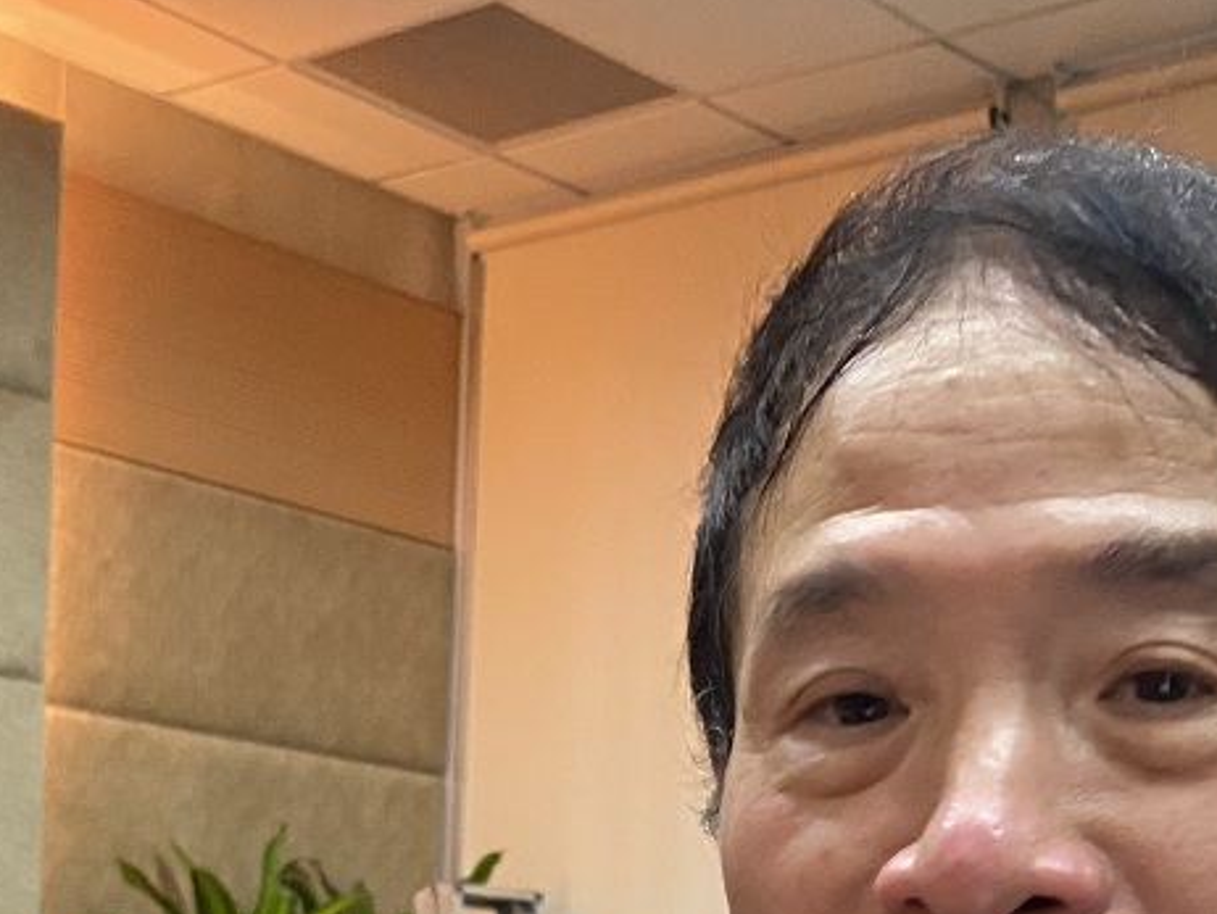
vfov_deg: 18.7
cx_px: 698
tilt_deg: -2.6
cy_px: 1246
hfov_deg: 27.0
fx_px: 2533
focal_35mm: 72
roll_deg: -1.9
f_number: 1.8
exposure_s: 1/60
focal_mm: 4.25
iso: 500
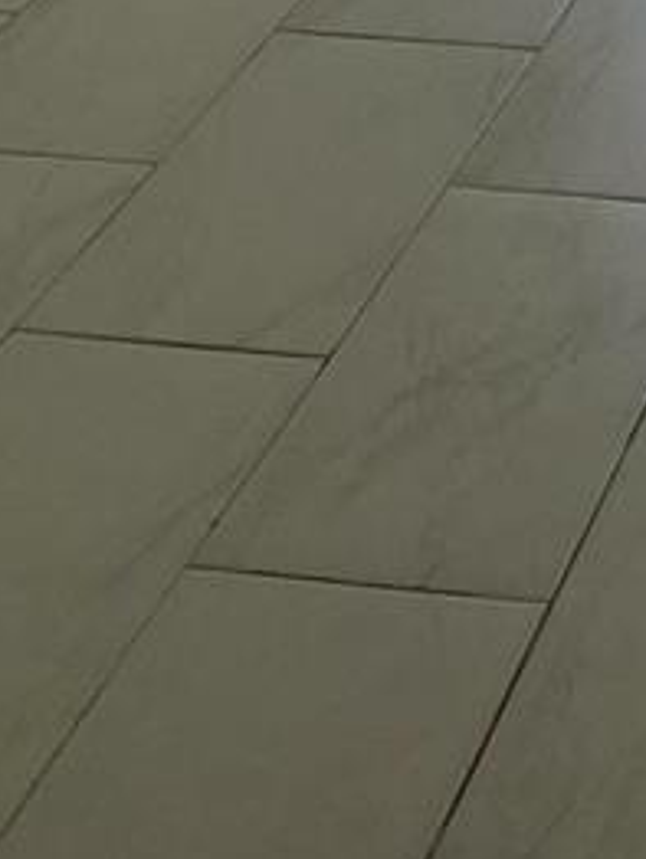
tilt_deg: -7.1
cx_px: 1082
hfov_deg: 11.7
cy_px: -931
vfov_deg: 13.7
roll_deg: -2.1
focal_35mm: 119
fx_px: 2956
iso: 50
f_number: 1.5
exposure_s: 1/161
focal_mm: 5.7
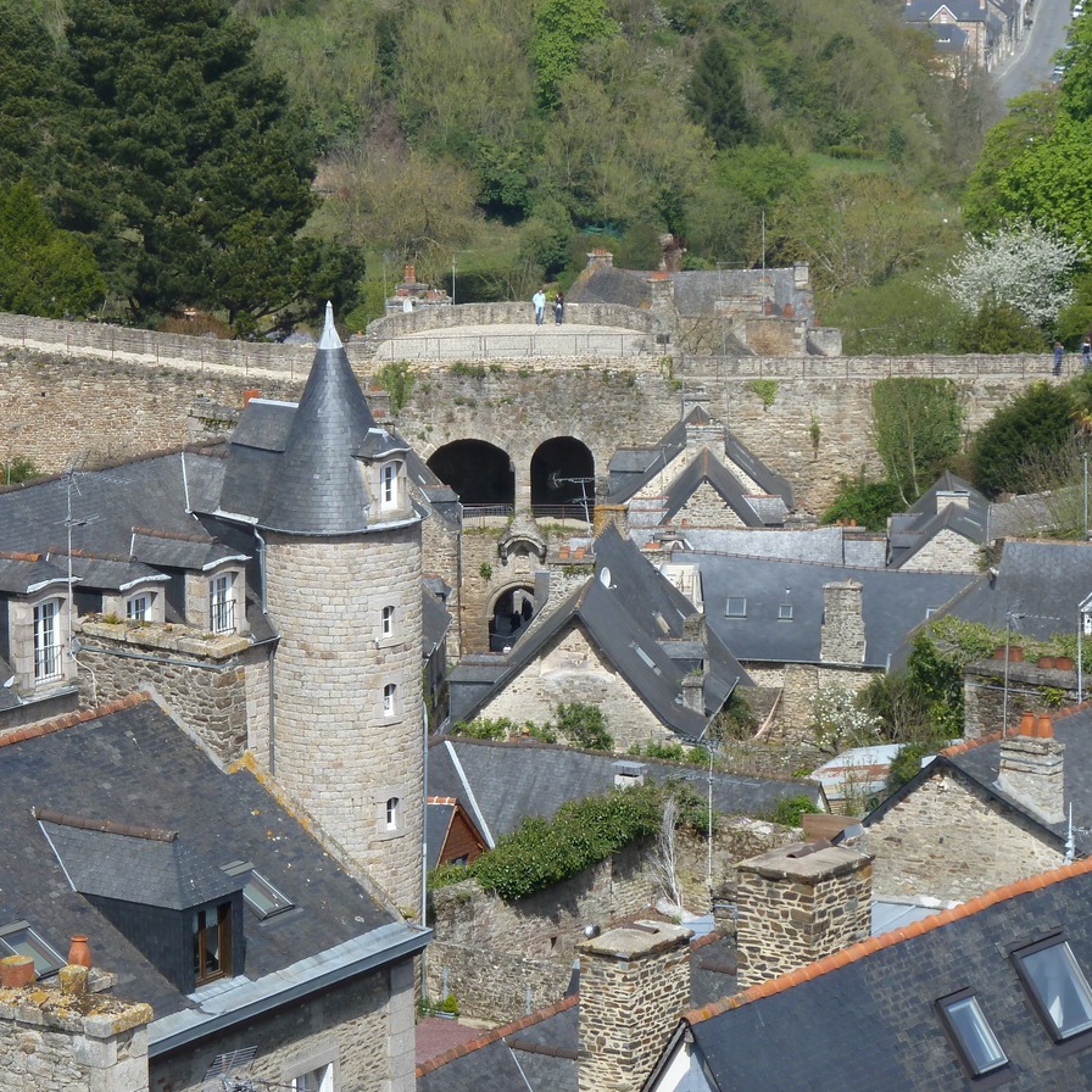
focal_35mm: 174
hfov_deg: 10.0
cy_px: 545
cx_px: 388
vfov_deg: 10.0
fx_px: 6210
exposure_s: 1/400
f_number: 4.5
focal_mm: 24.1
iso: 80
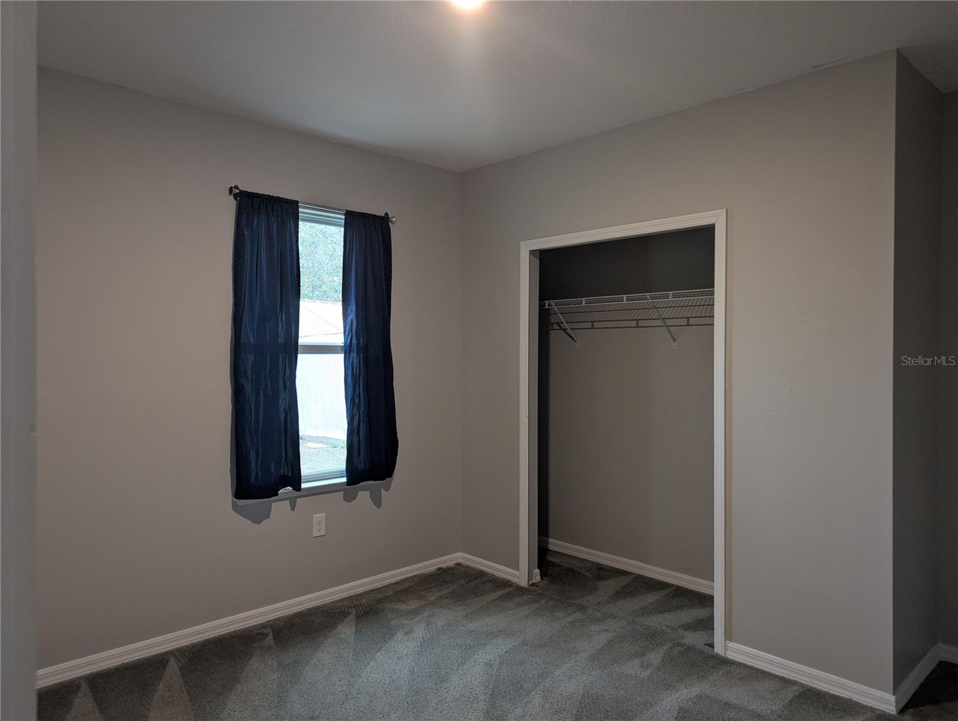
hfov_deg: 71.5
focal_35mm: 24
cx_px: 479
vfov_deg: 56.9
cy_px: 360
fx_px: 665
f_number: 1.85
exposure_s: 1/24
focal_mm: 6.81
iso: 74
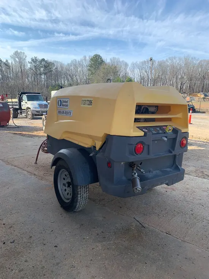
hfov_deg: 53.1
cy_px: 140
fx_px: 209
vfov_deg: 67.3
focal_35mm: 26
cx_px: 104
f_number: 1.8
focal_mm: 4.25
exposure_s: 1/928
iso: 25
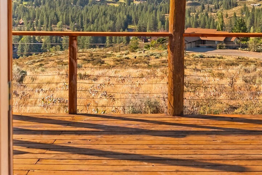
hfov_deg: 28.6
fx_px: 510
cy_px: -24
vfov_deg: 18.6
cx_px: 180
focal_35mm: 70
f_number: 5.6
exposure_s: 1/15
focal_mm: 30
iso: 100
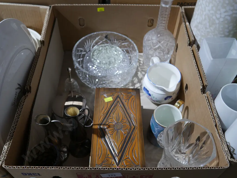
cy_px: 89
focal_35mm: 34
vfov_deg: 41.8
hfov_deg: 53.9
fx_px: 233
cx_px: 118
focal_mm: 17
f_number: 4
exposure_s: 1/60
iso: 500
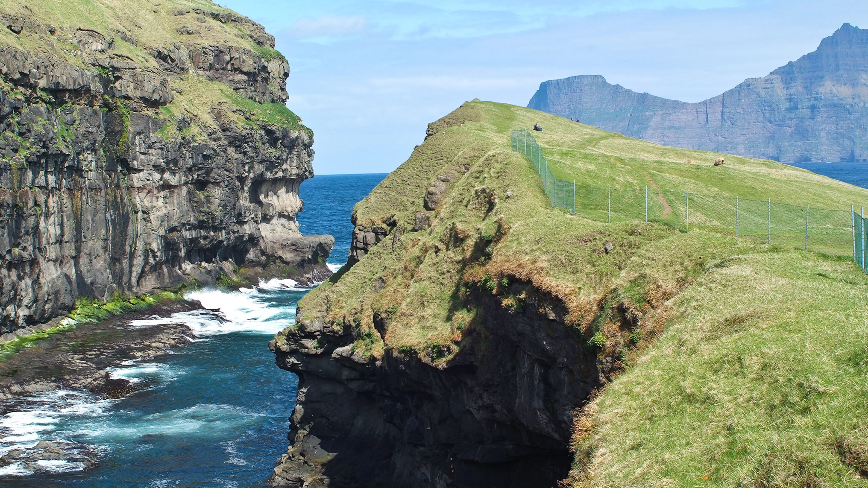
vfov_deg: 21.5
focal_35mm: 56
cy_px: 242
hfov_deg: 37.2
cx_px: 432
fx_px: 1289
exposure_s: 1/180
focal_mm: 35
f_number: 8
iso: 100
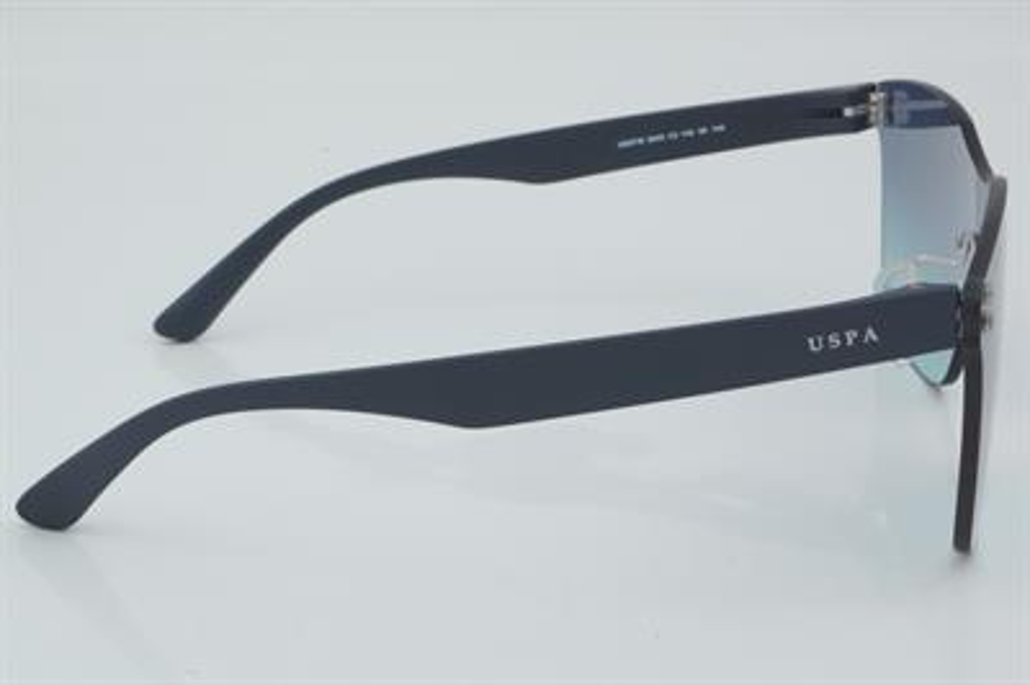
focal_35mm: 82
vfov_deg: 16.5
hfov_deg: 24.6
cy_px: 342
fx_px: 2358
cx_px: 515
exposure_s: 1/3
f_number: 32
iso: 100
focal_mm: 55
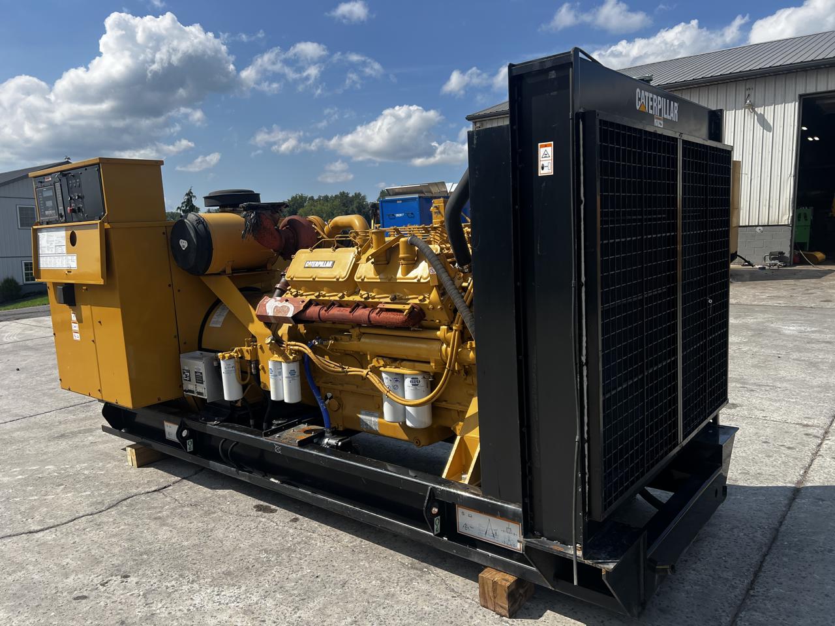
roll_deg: +0.4
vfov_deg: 53.1
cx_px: 418
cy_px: 313
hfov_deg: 67.3
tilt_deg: -7.9
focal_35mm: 26
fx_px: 627
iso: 50
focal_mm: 5.7
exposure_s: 1/3571
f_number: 1.5
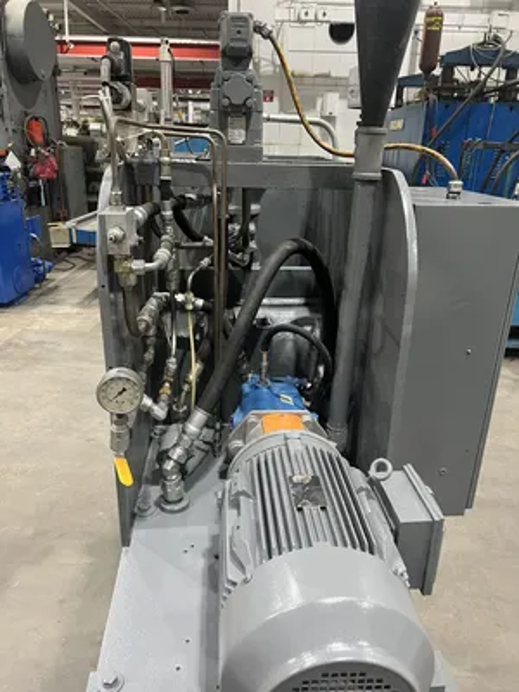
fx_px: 520
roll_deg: -1.7
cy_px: 346
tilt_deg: -19.5
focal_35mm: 26
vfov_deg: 67.3
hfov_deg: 53.1
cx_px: 260
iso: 125
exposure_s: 1/60
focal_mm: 5.7
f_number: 1.5
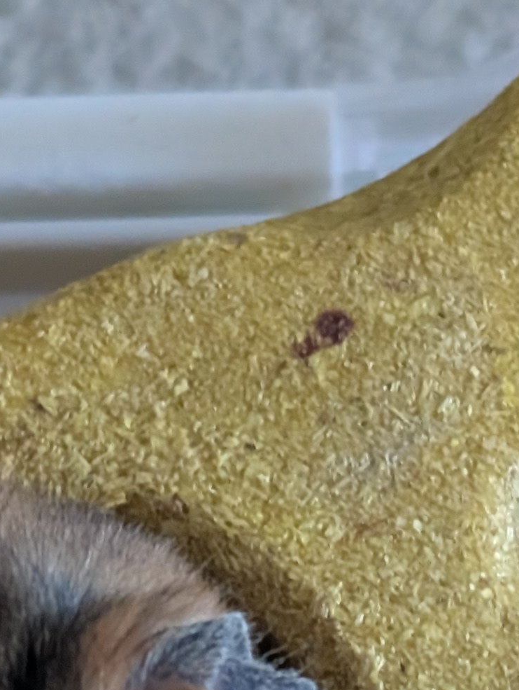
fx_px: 4047
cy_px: 979
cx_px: 220
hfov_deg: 7.3
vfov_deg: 9.5
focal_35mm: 203
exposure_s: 1/30
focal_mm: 6.9
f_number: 1.68
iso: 648
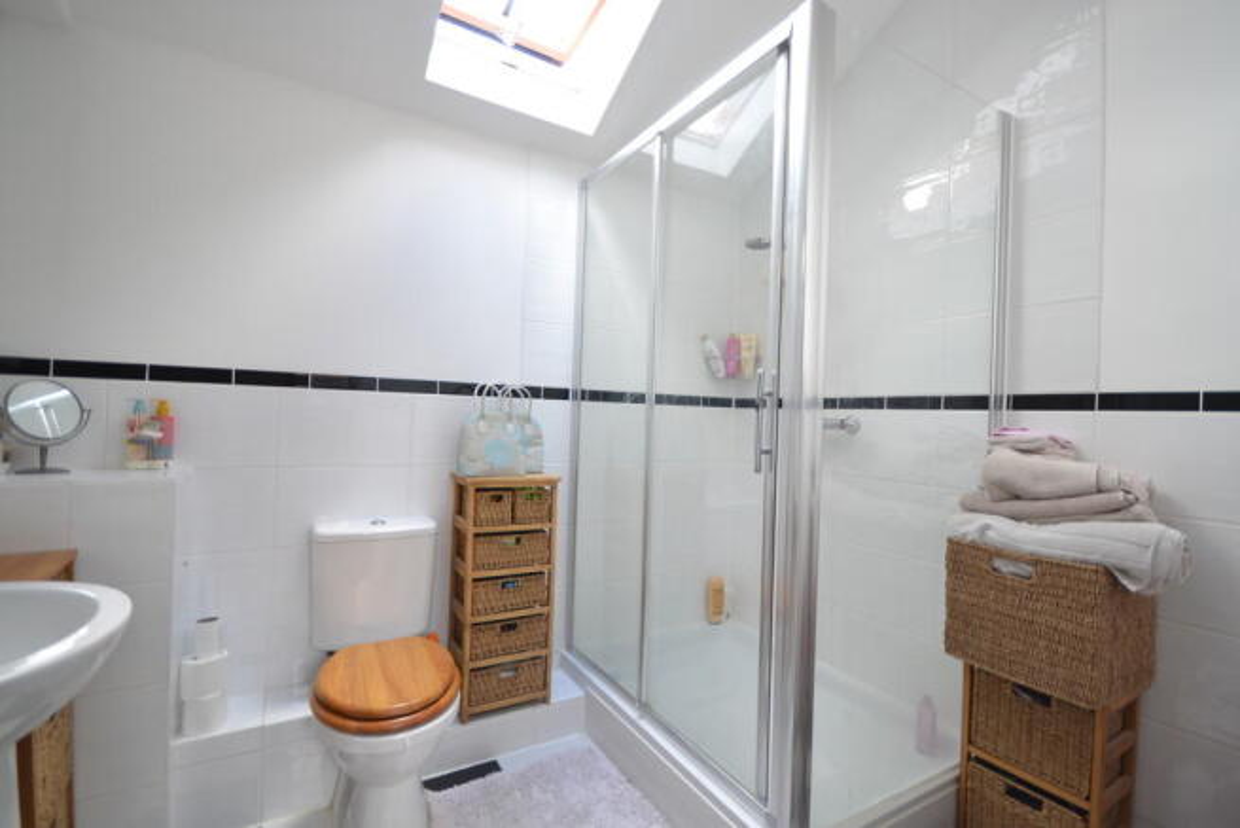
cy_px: 414
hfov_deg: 100.4
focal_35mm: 15
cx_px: 620
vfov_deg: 77.4
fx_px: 517
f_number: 4
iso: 100
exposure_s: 1/10
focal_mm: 10
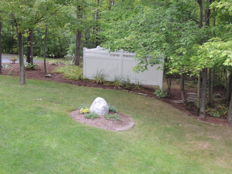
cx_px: 116
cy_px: 87
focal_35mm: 43
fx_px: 288
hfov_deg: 43.9
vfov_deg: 33.6
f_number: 3.4
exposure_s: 1/50
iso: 200
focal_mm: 7.6
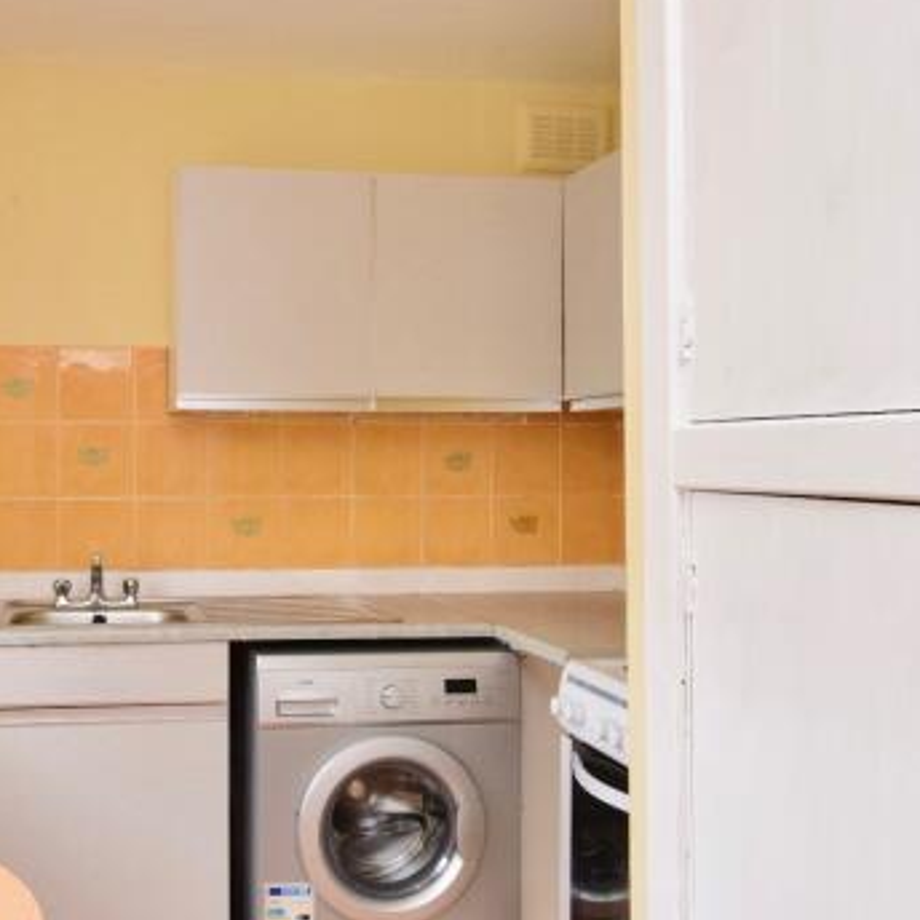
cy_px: 467
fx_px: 1143
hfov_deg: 42.7
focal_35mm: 38
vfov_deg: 43.9
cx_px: 249
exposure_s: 1/100
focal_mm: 10
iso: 800
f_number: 10
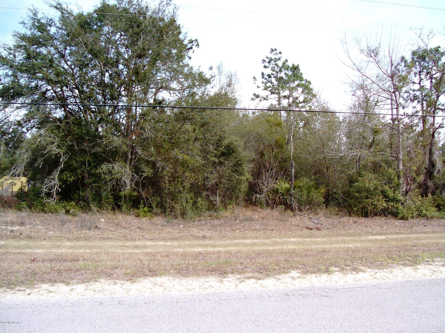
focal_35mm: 36
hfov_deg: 51.4
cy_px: 166
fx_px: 463
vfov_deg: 39.6
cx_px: 222
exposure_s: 1/570
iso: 80
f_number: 2.7
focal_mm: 6
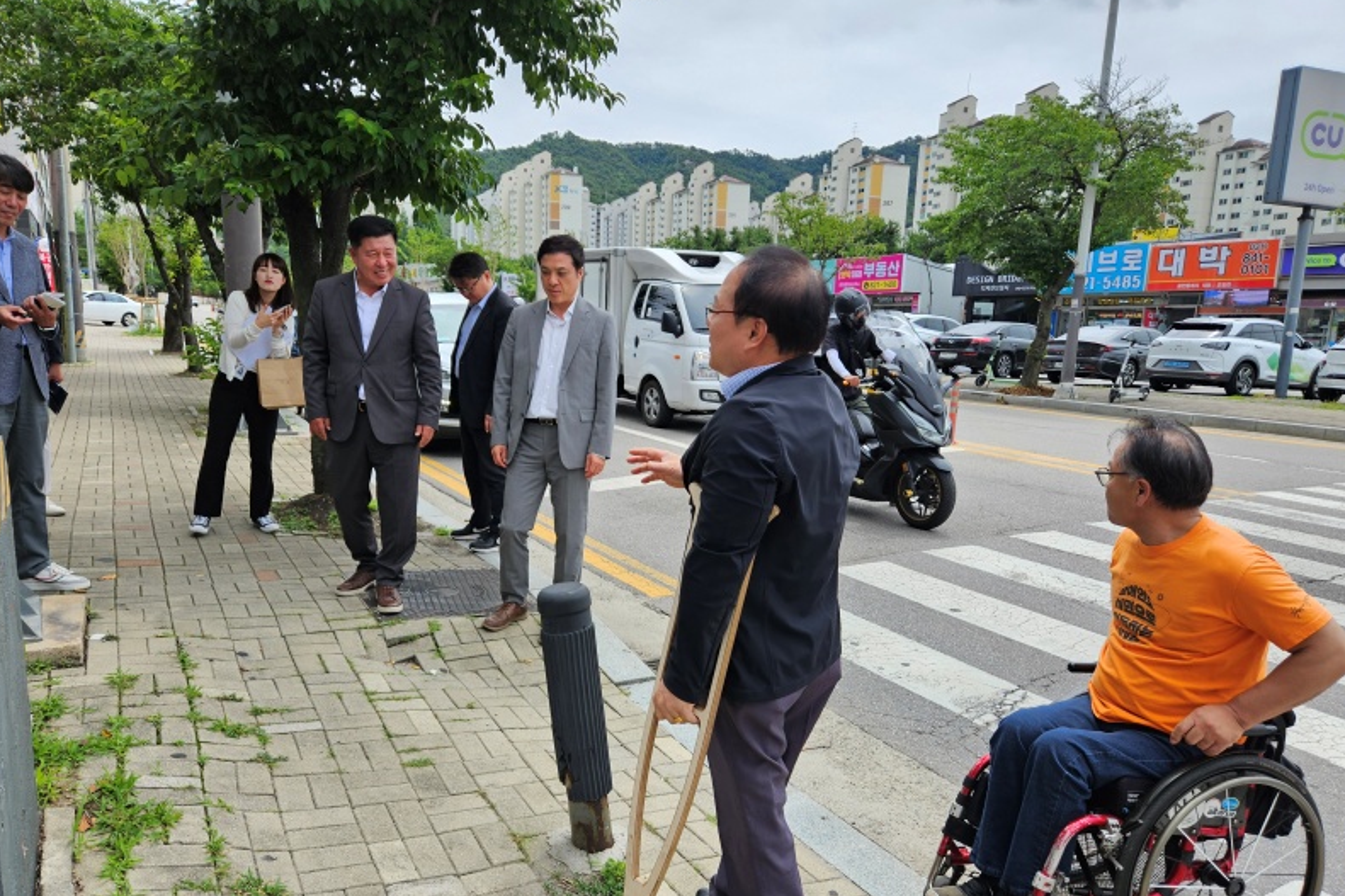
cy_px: 526
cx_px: 636
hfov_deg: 69.4
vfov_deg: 49.3
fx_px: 971
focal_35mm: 26
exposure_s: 1/1215
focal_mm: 5.4
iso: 25
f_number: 1.8
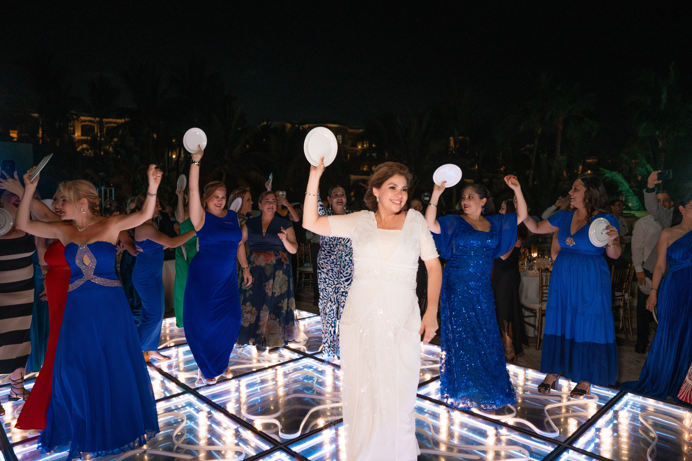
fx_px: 481
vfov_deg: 51.3
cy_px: 230
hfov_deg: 71.5
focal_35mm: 25
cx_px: 346
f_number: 2
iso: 1600
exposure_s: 1/125
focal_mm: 25
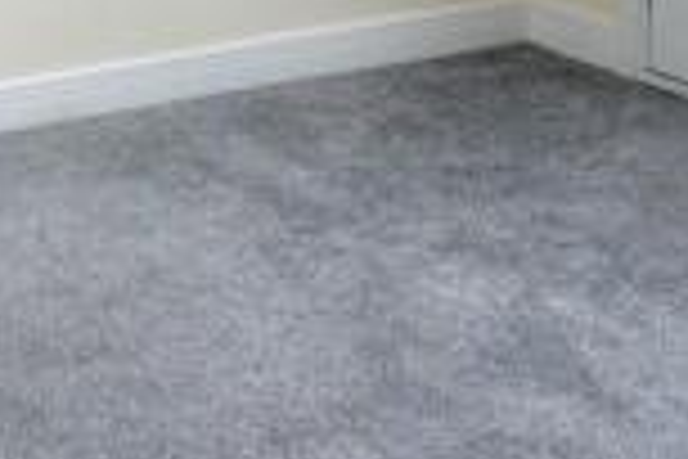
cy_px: -288
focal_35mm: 103
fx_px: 1968
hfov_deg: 18.8
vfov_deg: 12.5
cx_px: -117
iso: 400
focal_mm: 16
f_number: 4
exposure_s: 1/160
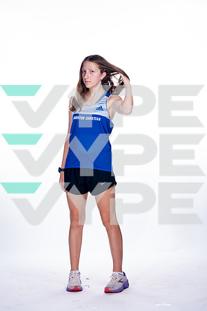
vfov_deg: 18.9
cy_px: 156
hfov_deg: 12.7
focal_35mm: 108
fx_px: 931
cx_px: 104
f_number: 5.6
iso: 800
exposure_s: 1/250
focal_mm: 108
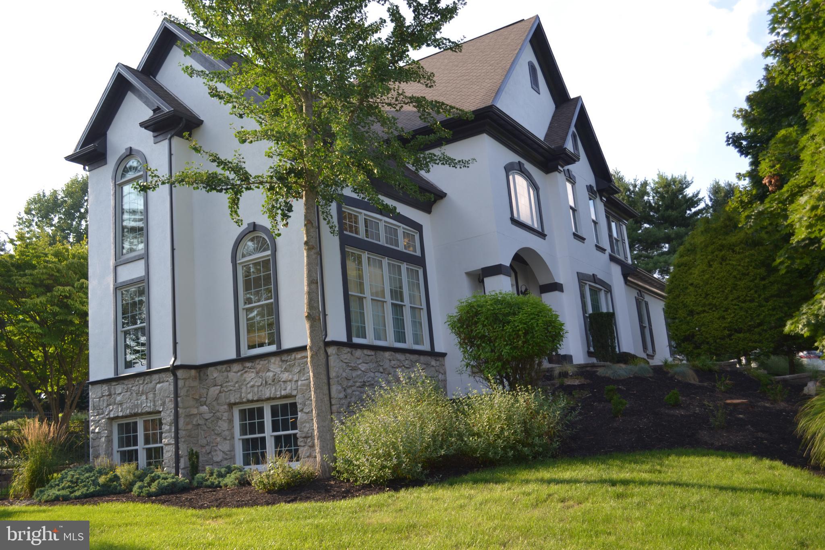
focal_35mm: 33
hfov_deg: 57.2
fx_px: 756
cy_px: 275
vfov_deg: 40.0
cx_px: 412
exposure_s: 1/200
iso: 100
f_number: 5
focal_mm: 22
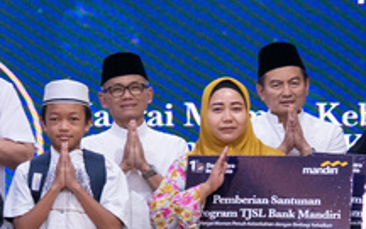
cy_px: 175
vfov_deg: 8.0
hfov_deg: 12.8
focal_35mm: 163
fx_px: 1626
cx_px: 214
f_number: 2.8
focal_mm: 24
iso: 1250
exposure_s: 1/160
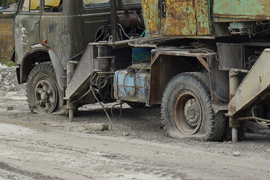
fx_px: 969
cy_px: -36
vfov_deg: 10.4
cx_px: 162
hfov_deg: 15.9
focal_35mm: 129
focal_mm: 35
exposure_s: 1/320
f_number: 9
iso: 200
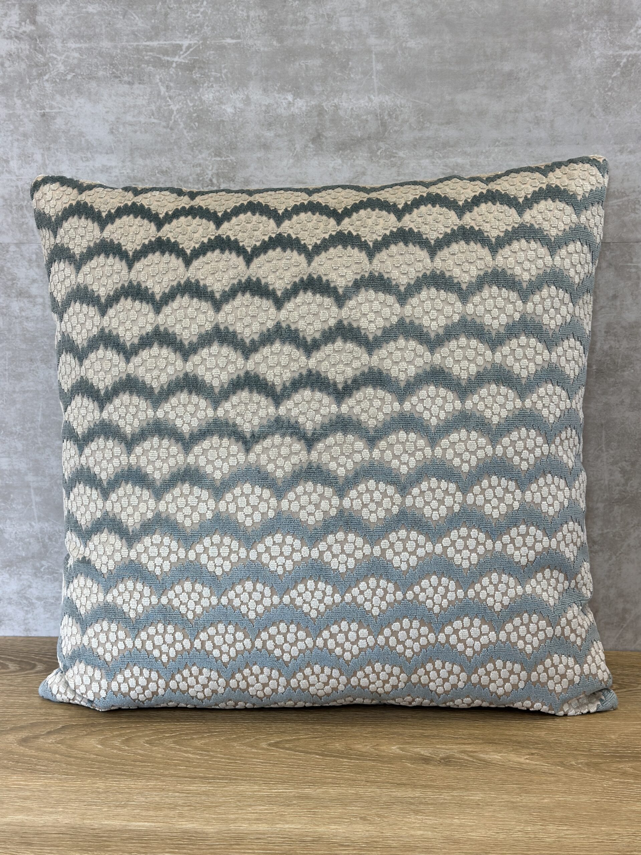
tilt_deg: -10.8
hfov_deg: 30.3
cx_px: 320
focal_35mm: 48
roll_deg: +0.3
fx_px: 1185
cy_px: 428
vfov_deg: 39.7
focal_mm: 6.86
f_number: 1.78
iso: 100
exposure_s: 1/170
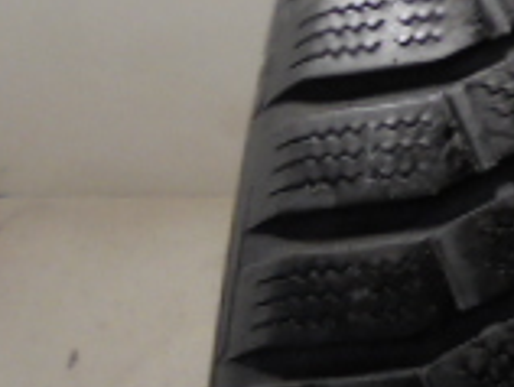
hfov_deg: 17.4
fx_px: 1561
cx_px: 686
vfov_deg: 13.0
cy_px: -270
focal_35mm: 105
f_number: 3.5
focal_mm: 4.6
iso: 100
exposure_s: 1/30
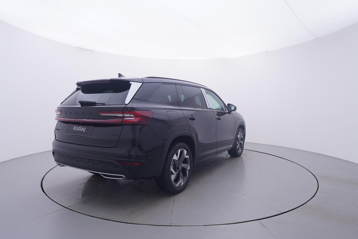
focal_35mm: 22
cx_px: 179
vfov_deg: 56.2
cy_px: 120
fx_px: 224
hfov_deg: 77.3
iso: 200
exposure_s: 1/80
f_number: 5
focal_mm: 15
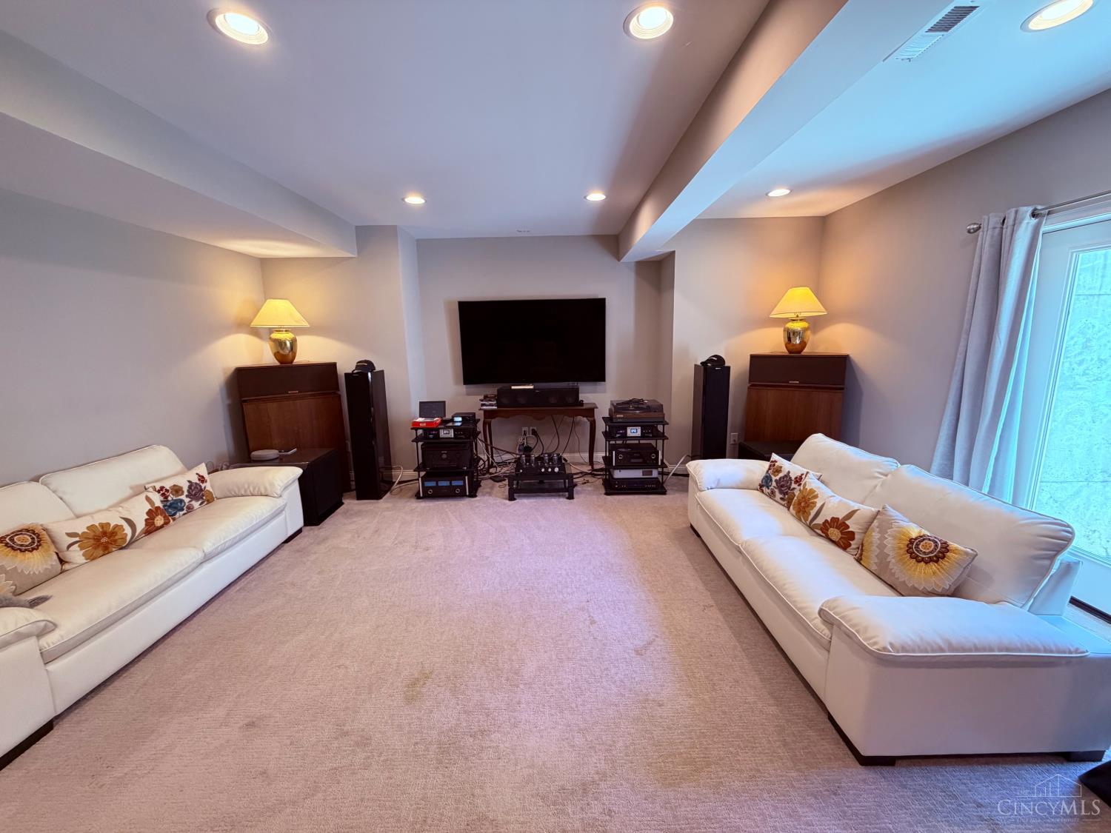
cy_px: 416
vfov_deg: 85.7
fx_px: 449
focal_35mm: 14
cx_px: 556
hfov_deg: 102.1
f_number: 2.2
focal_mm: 2.22
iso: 250
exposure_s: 1/60
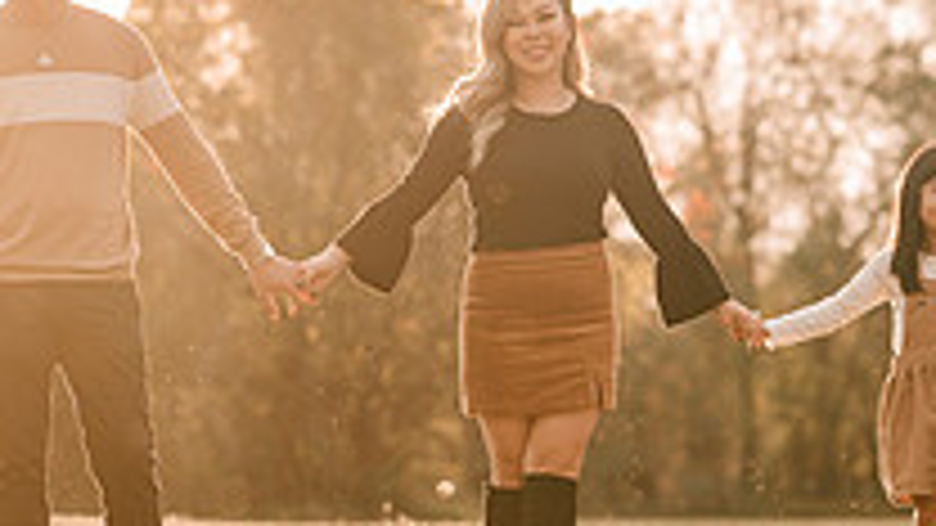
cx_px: 421
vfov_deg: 4.4
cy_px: 142
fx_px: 6875
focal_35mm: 277
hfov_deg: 7.8
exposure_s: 1/500
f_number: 2.5
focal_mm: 85
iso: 100
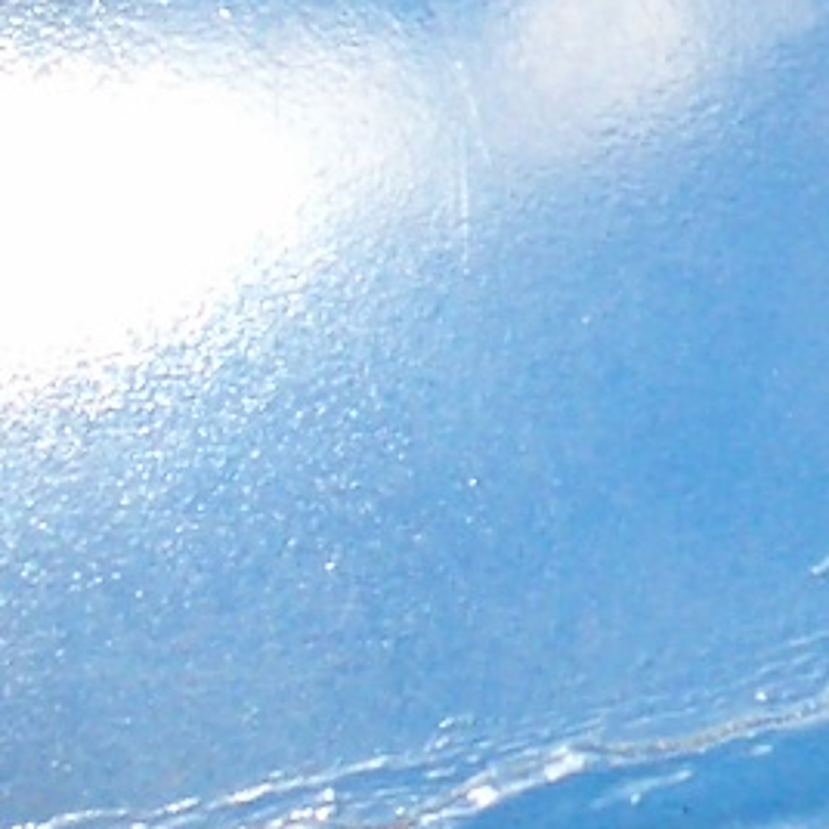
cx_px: 1423
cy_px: -424
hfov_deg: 9.1
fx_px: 5012
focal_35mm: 185
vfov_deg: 9.2
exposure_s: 1/60
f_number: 2.6
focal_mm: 5.8
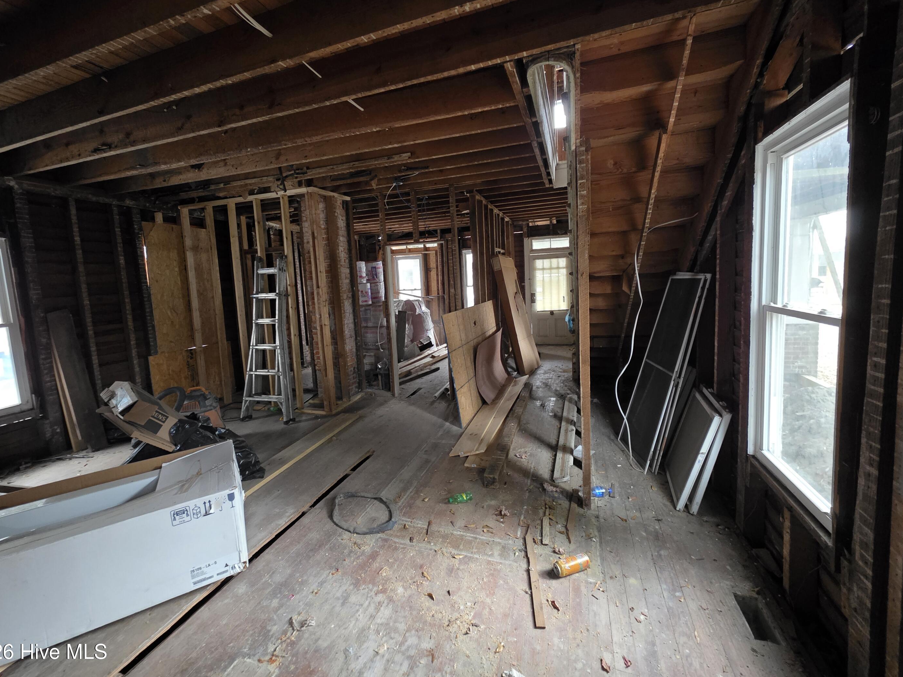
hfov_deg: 102.0
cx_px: 438
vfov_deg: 85.6
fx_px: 365
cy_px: 321
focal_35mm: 14
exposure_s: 1/60
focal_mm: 2.2
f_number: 1.9
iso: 800
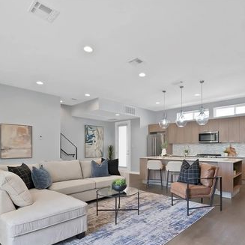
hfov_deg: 74.2
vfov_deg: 73.3
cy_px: 157
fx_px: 160
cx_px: 144
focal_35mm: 20
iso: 640
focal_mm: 12
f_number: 9
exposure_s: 1/6
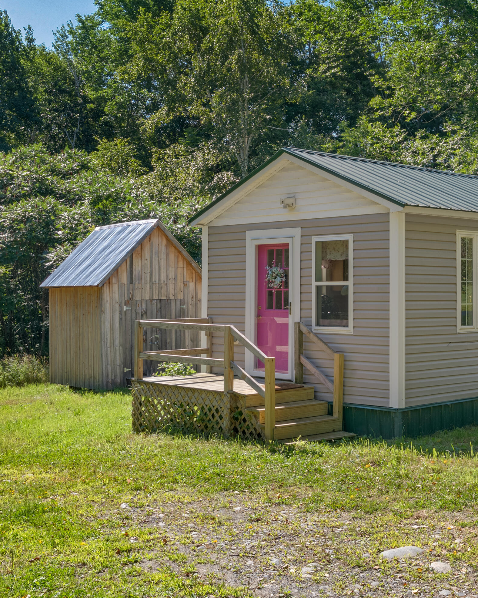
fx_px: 884
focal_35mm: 50
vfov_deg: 37.3
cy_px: 302
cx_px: 352
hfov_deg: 29.8
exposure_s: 1/60
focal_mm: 35
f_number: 14
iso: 320
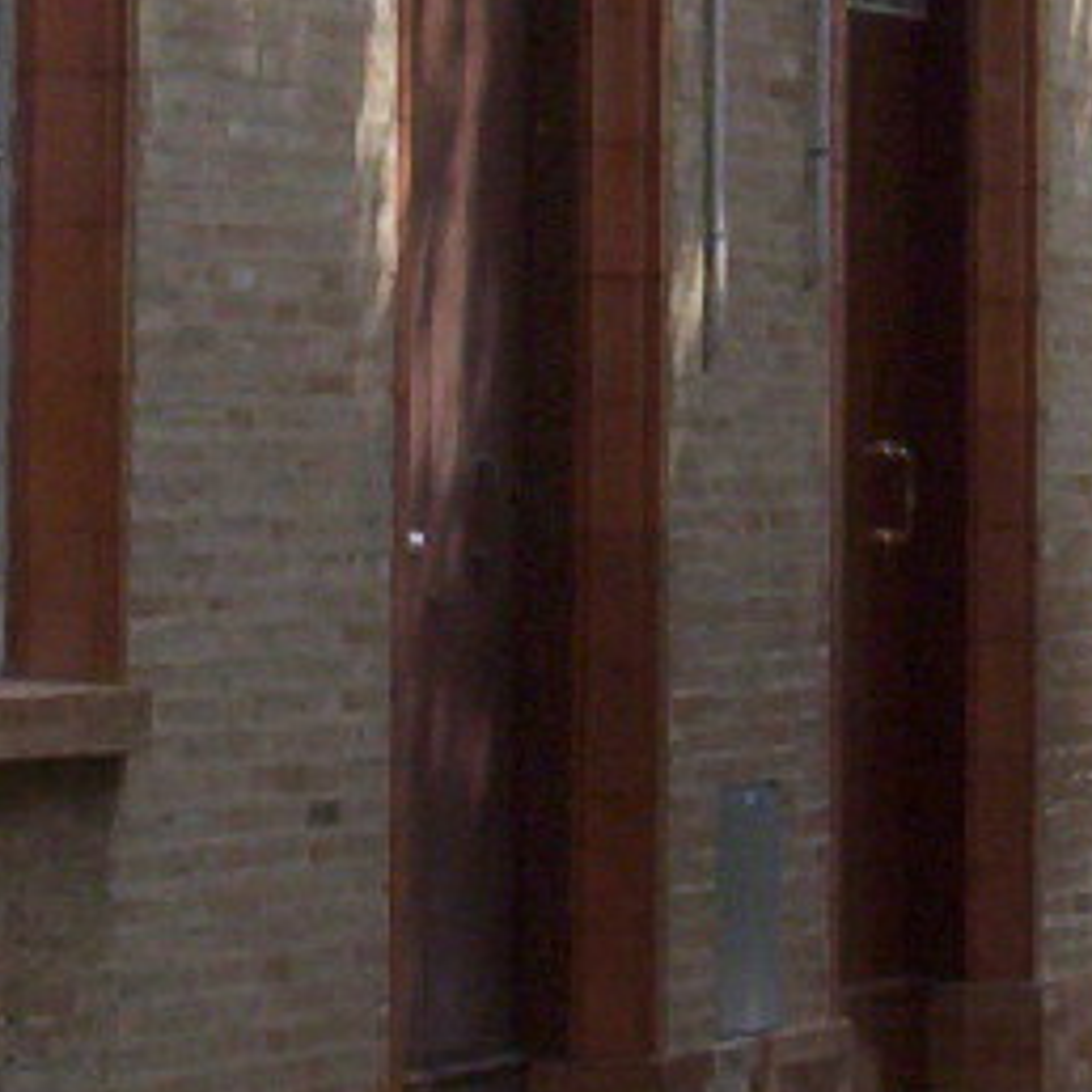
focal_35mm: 260
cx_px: 791
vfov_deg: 6.7
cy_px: -381
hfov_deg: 6.7
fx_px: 9279
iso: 100
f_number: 6.7
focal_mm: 9.98
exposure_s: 1/303
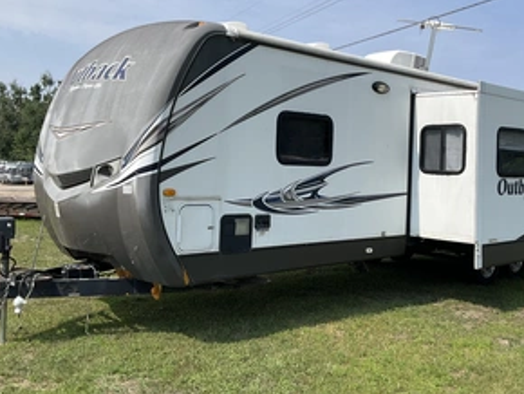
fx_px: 606
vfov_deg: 35.9
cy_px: 170
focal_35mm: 40
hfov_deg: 46.5
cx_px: 318
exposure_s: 1/2227
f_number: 1.8
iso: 25
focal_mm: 3
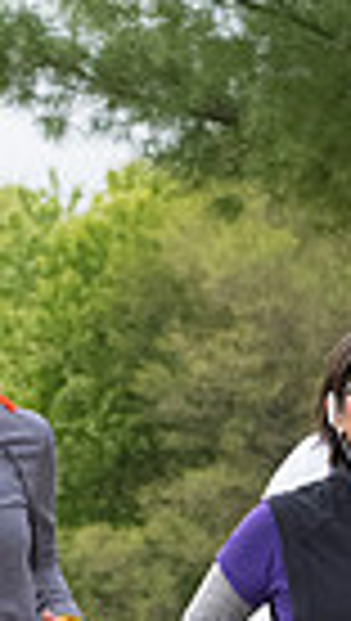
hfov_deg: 2.5
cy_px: 927
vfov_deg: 4.4
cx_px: 349
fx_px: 7963
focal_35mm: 483
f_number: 7.1
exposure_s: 1/1600
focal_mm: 95
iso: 4000
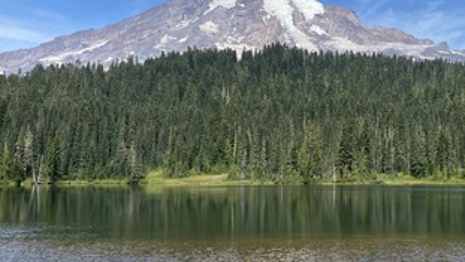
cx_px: 336
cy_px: 93
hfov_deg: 39.7
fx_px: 629
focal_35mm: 51
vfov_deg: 23.4
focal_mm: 4.25
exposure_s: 1/2688
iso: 32
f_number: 1.8
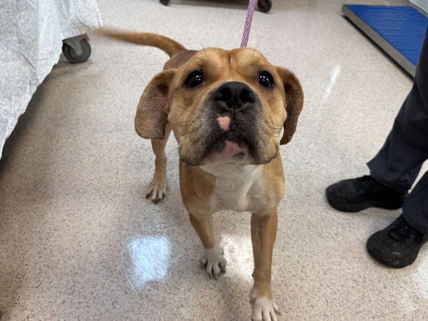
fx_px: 322
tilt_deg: -45.4
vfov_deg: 53.0
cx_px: 220
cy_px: 172
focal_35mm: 26
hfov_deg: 67.3
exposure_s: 1/60
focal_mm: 6.76
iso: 125
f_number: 1.78
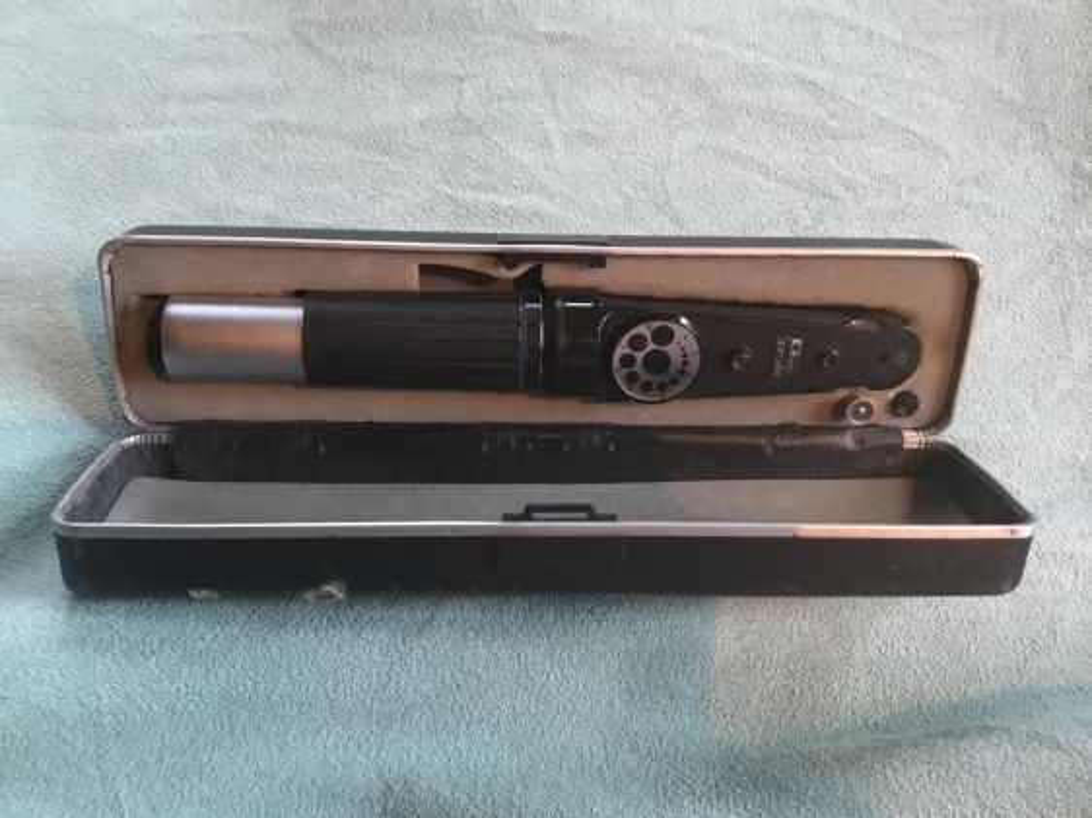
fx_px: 978
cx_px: 546
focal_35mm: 31
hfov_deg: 58.4
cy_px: 409
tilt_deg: -69.2
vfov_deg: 45.4
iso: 500
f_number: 2.4
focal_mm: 3.3
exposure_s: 1/17
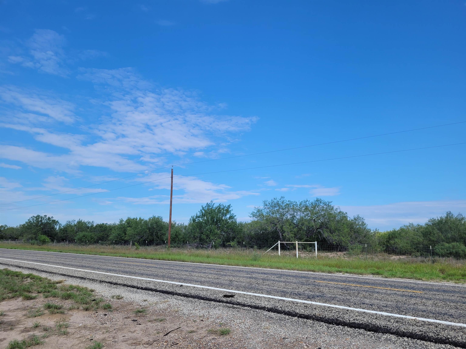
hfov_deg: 67.3
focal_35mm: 26
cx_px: 233
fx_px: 350
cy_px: 174
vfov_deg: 53.1
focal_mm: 5.4
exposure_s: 1/2252
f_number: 1.8
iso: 40
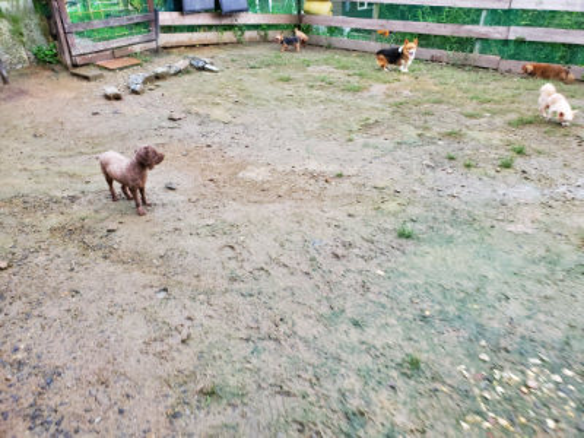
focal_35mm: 26
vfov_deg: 53.1
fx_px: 439
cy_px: 219
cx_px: 292
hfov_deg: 67.3
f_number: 2.4
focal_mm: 4.3
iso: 200
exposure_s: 1/100
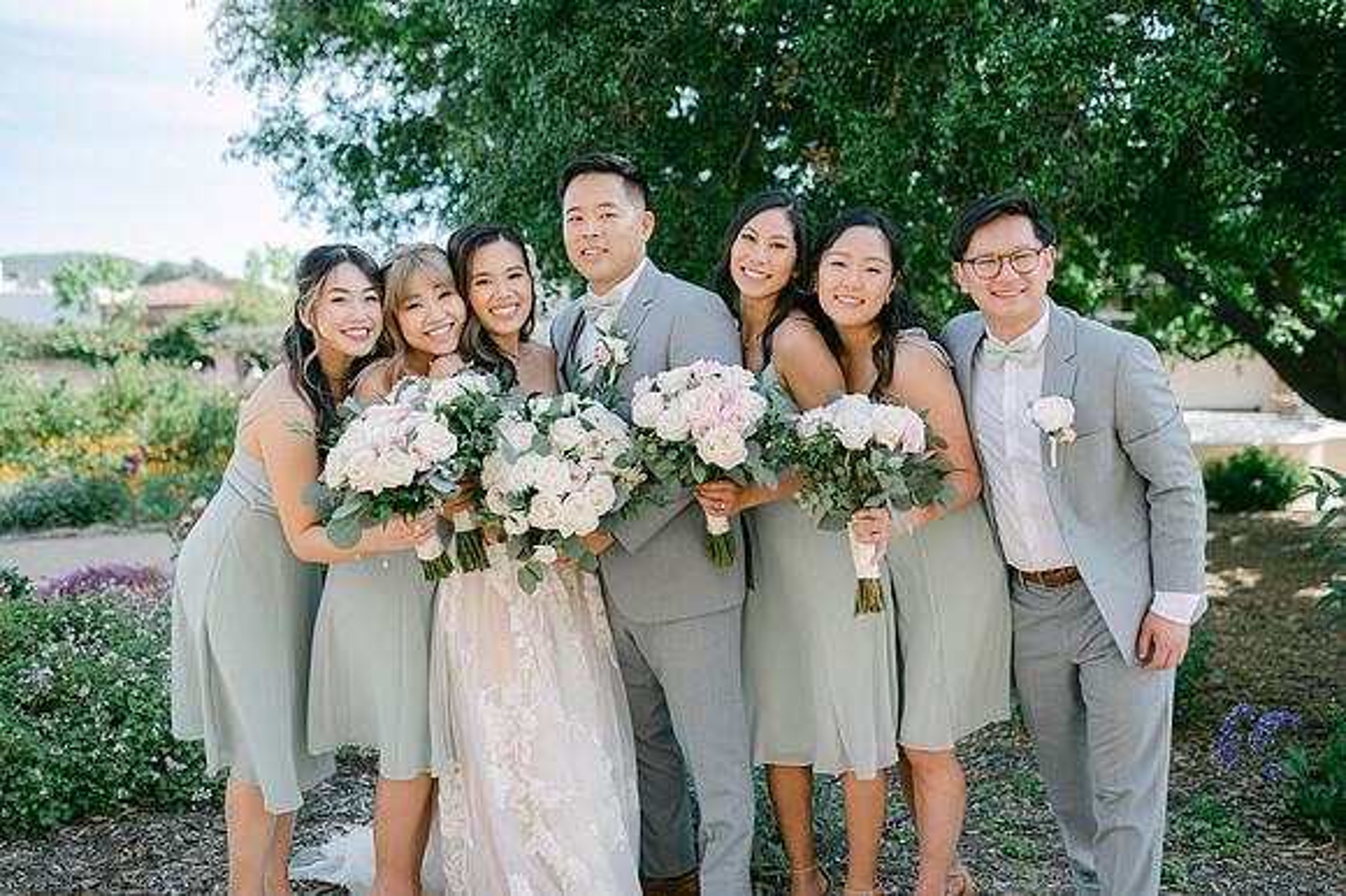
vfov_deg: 36.5
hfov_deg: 52.7
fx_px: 1360
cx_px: 673
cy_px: 436
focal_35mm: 36
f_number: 2
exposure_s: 1/1600
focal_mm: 35
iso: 100
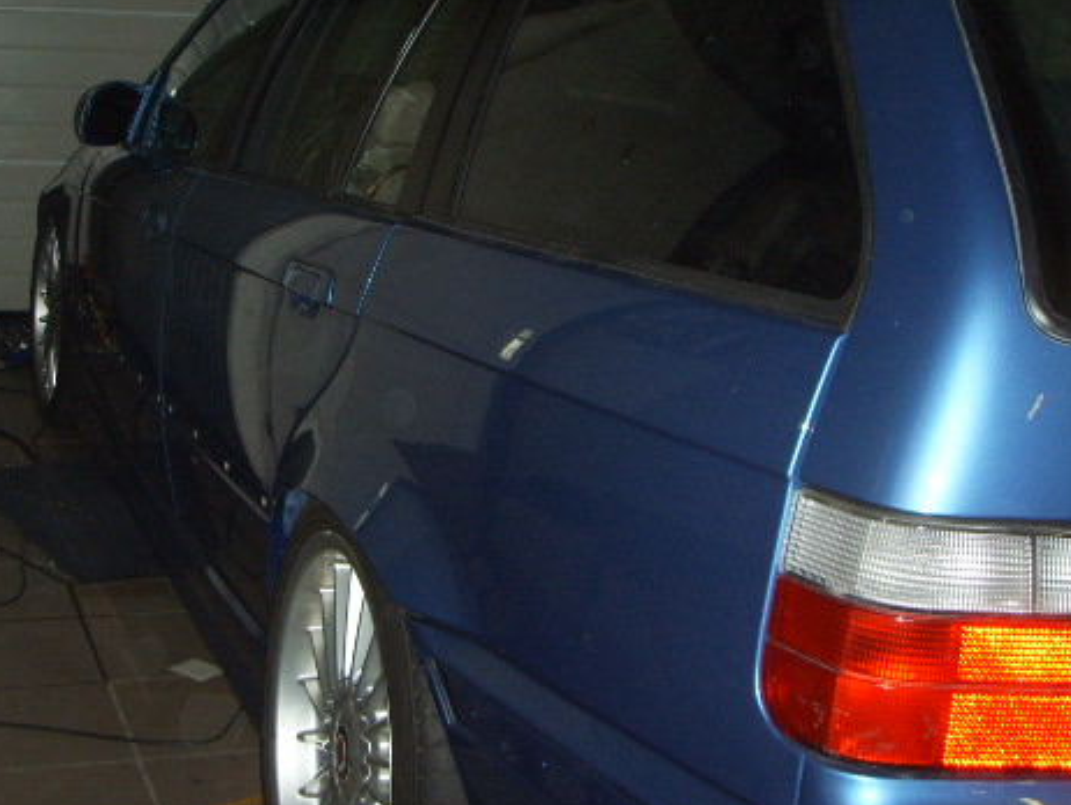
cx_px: 394
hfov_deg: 35.3
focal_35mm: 54
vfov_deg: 27.0
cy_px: 334
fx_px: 1672
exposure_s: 1/45
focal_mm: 6.6
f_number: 3.5
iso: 120
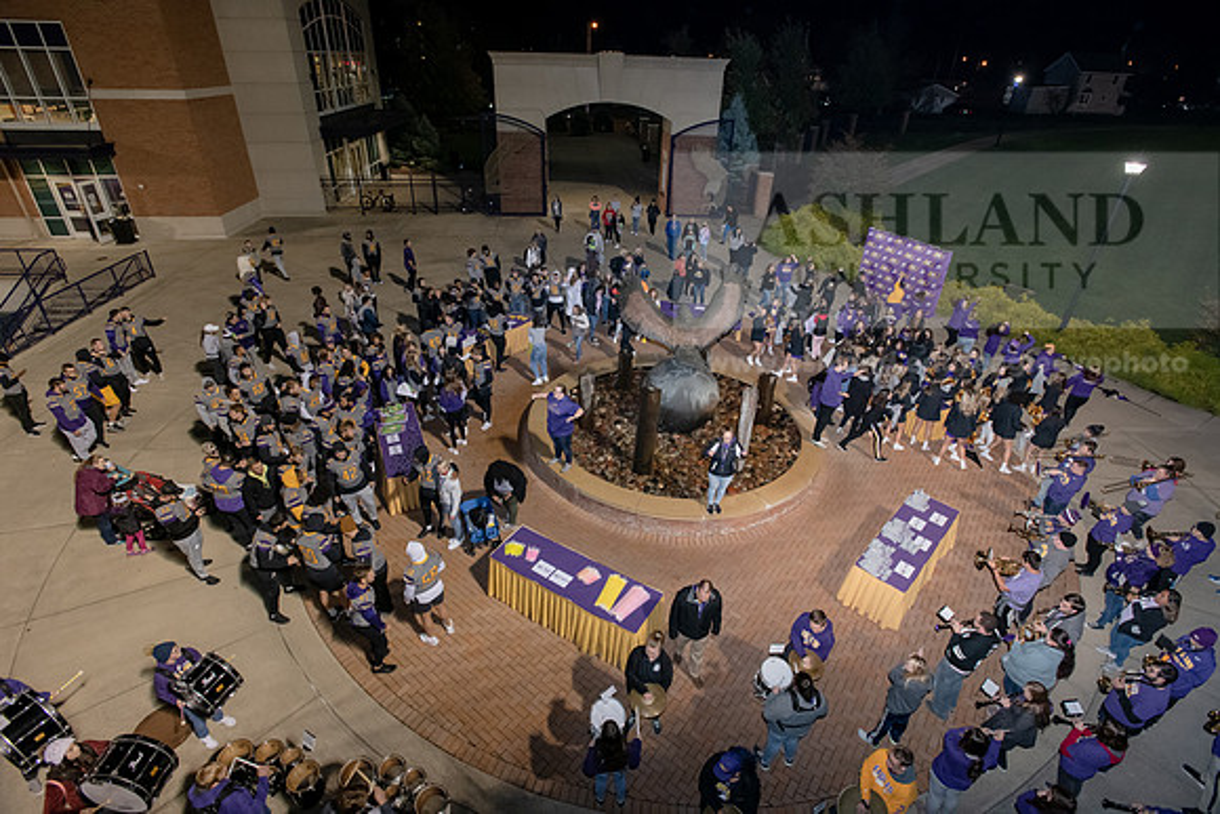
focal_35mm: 17
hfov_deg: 93.3
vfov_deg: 70.5
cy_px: 407
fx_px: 576
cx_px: 610
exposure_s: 1/80
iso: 2500
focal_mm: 17
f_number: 5.6
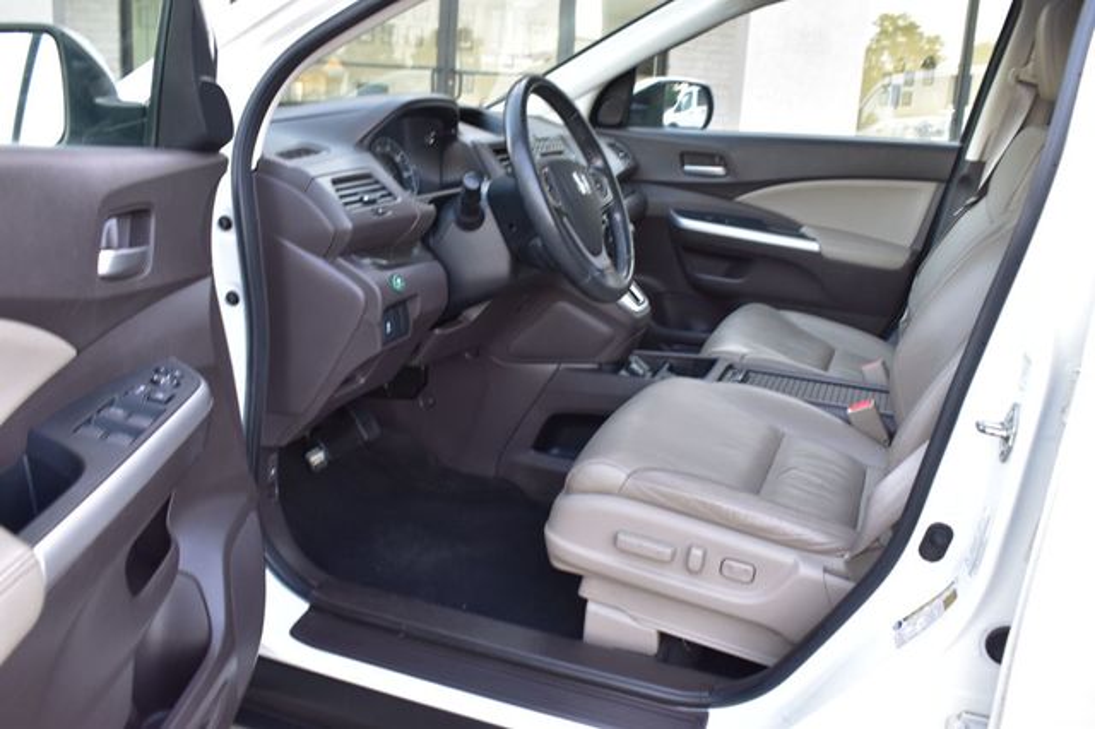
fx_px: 1003
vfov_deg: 39.9
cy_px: 364
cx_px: 548
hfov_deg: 57.2
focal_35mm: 33
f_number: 6.3
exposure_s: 1/20
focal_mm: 22
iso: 400
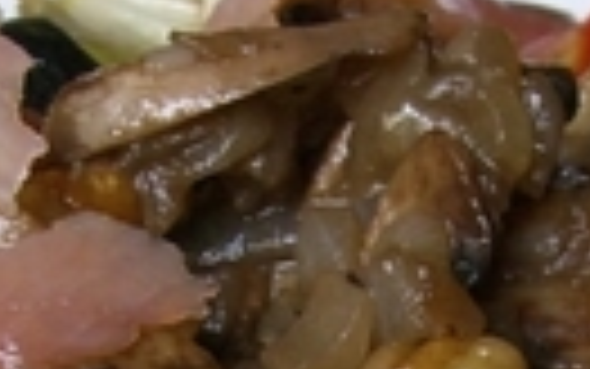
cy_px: 709
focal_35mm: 154
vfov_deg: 8.2
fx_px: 2477
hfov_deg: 13.6
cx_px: 360
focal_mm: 6.2
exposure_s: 1/80
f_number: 2.7
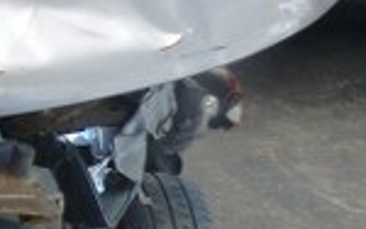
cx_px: -327
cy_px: 41
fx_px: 1407
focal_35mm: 141
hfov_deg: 13.1
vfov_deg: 9.3
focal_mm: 4.5
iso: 125
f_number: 4
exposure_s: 1/100
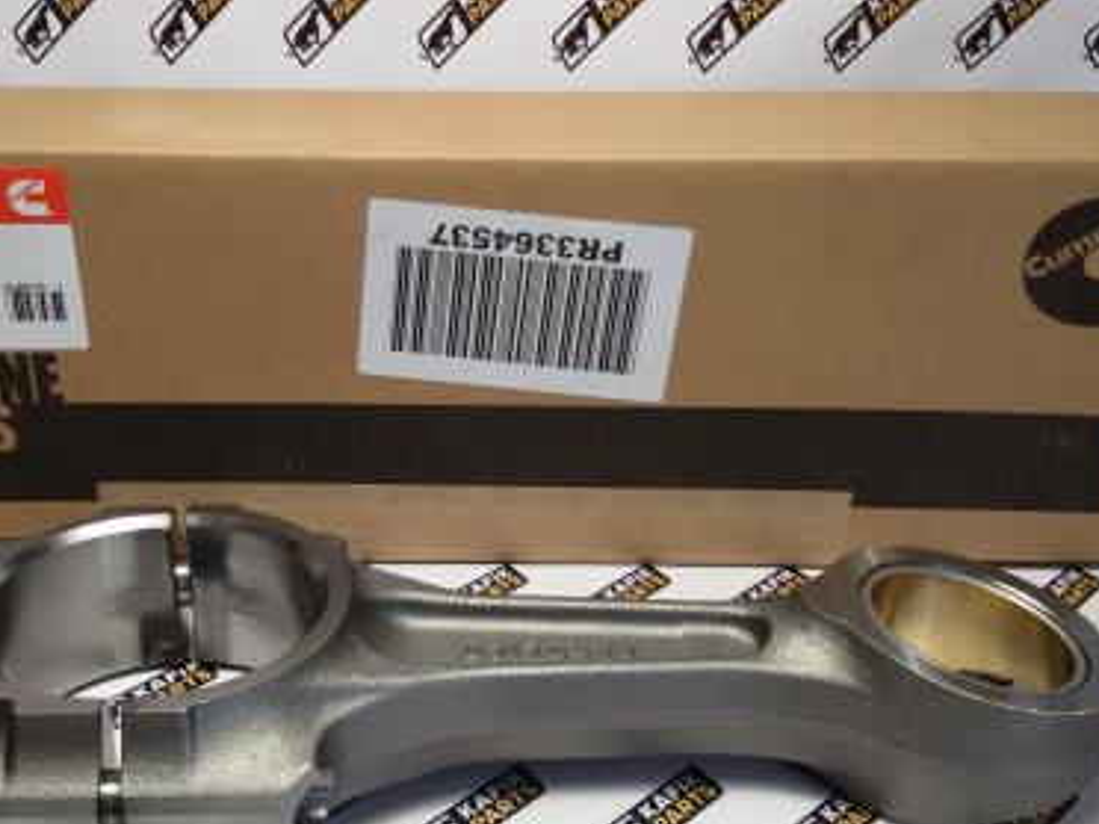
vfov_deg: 32.1
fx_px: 1429
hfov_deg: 42.0
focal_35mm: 45
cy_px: 477
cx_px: 464
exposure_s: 1/33
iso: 64
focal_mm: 2.93
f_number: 2.4
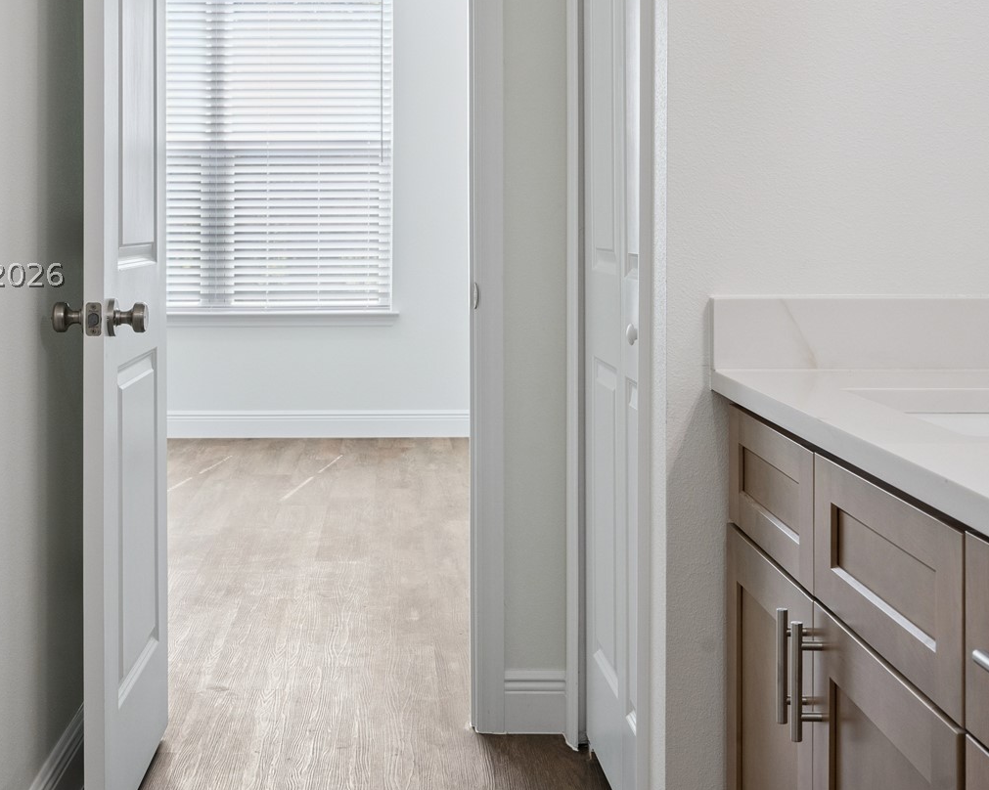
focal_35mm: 52
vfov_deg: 29.0
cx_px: 449
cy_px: 273
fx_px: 1521
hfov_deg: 36.0
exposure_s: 1/50
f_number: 10
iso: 800
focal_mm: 33
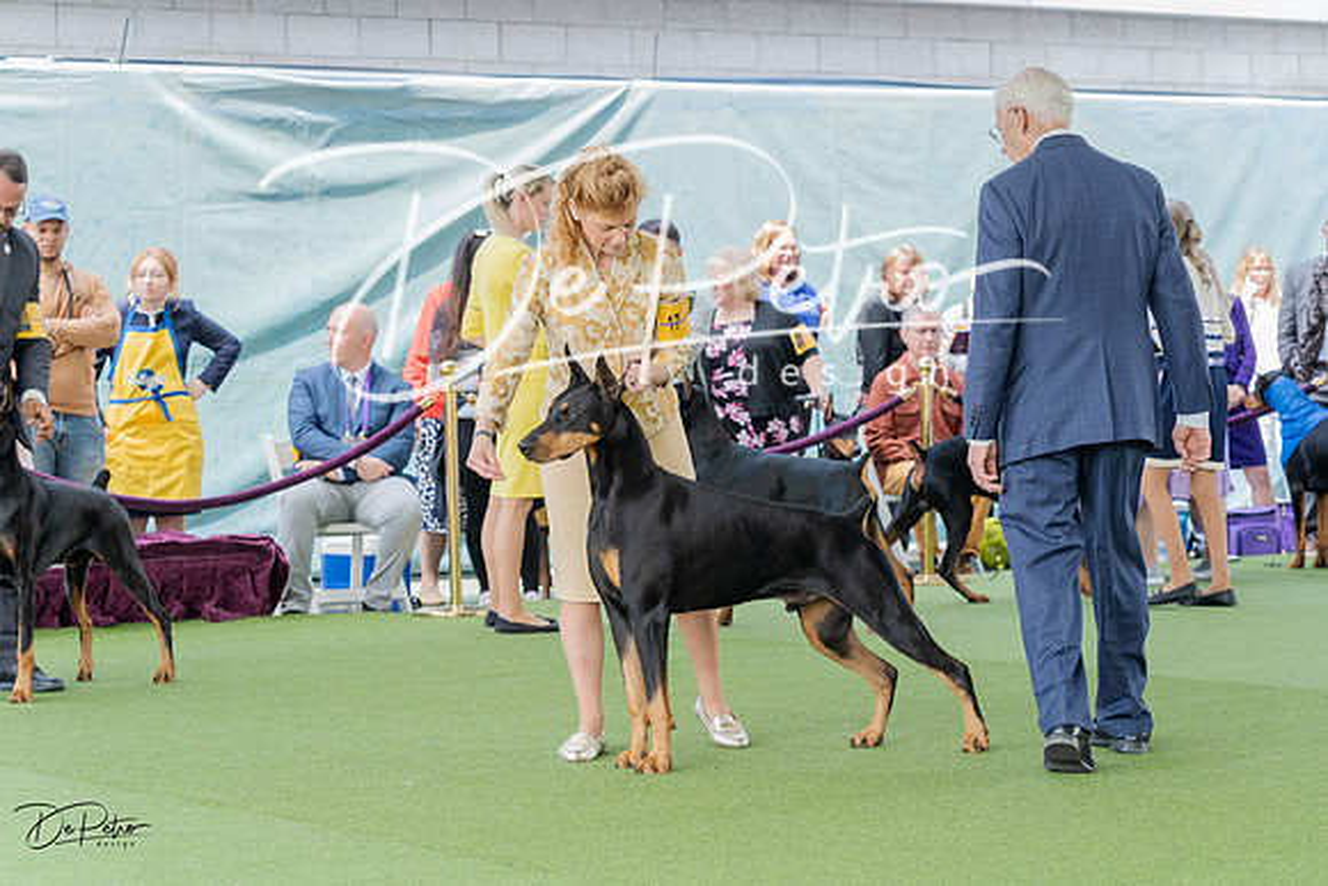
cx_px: 664
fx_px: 3437
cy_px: 443
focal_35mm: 93
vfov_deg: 14.7
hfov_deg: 21.9
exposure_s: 1/1000
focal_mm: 91
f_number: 5
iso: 2500
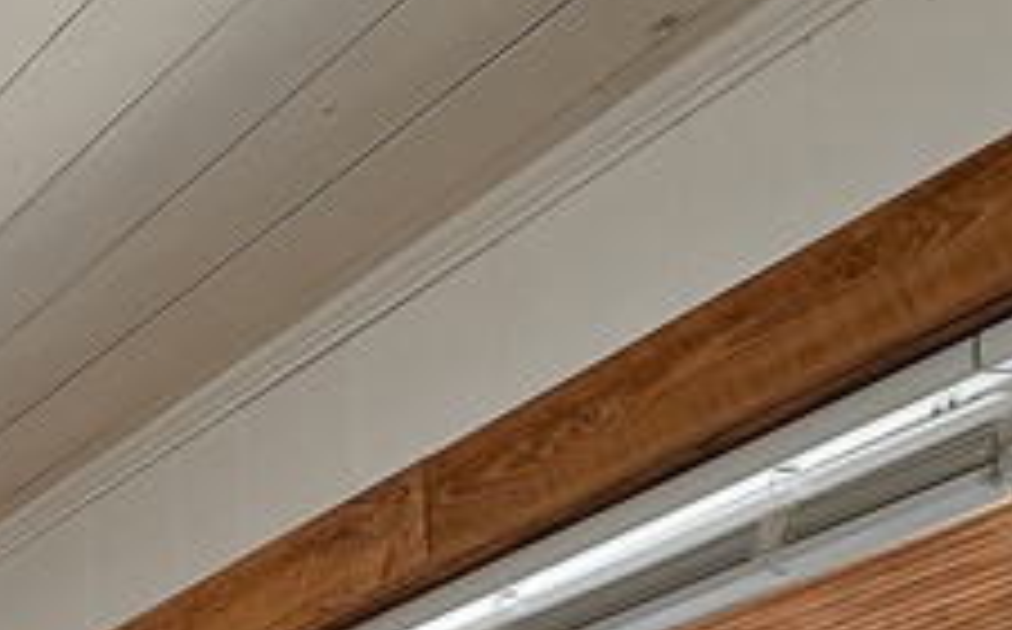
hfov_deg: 17.0
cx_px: -1217
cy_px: 1305
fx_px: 1763
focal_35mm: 64
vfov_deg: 15.6
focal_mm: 13
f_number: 9
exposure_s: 1/2
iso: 100
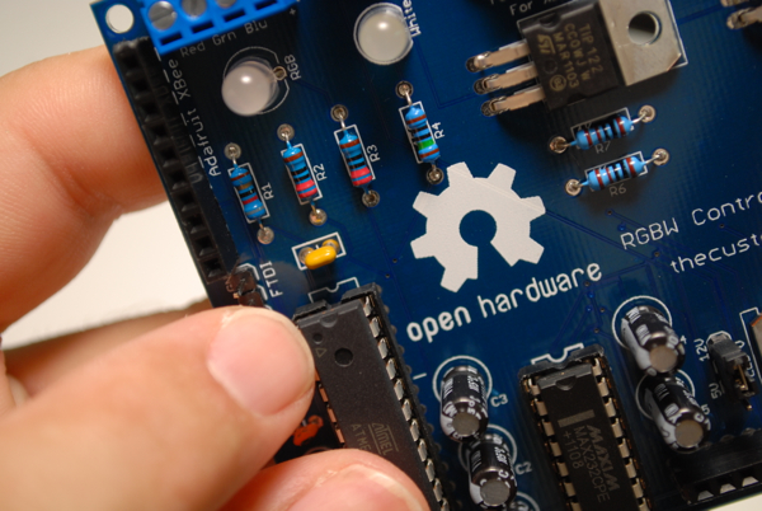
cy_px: 256
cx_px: 381
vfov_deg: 20.7
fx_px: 1399
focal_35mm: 66
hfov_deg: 30.5
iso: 200
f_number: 5.3
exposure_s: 1/60
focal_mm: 44
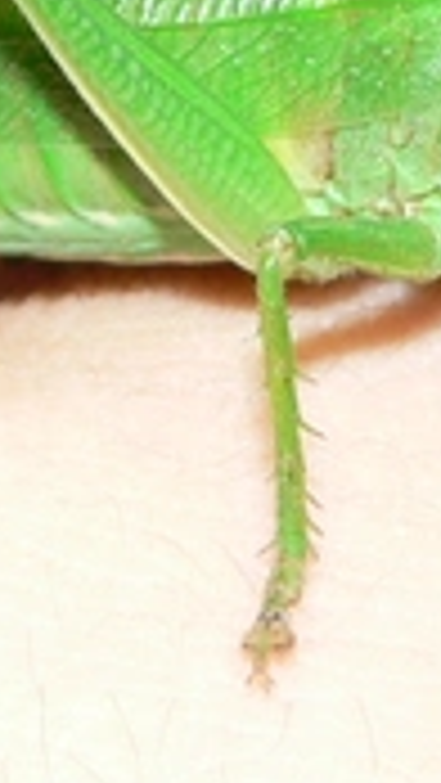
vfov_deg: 7.3
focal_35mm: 293
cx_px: 225
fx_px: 6085
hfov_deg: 4.2
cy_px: -54
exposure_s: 1/60
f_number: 4
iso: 100
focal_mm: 12.1
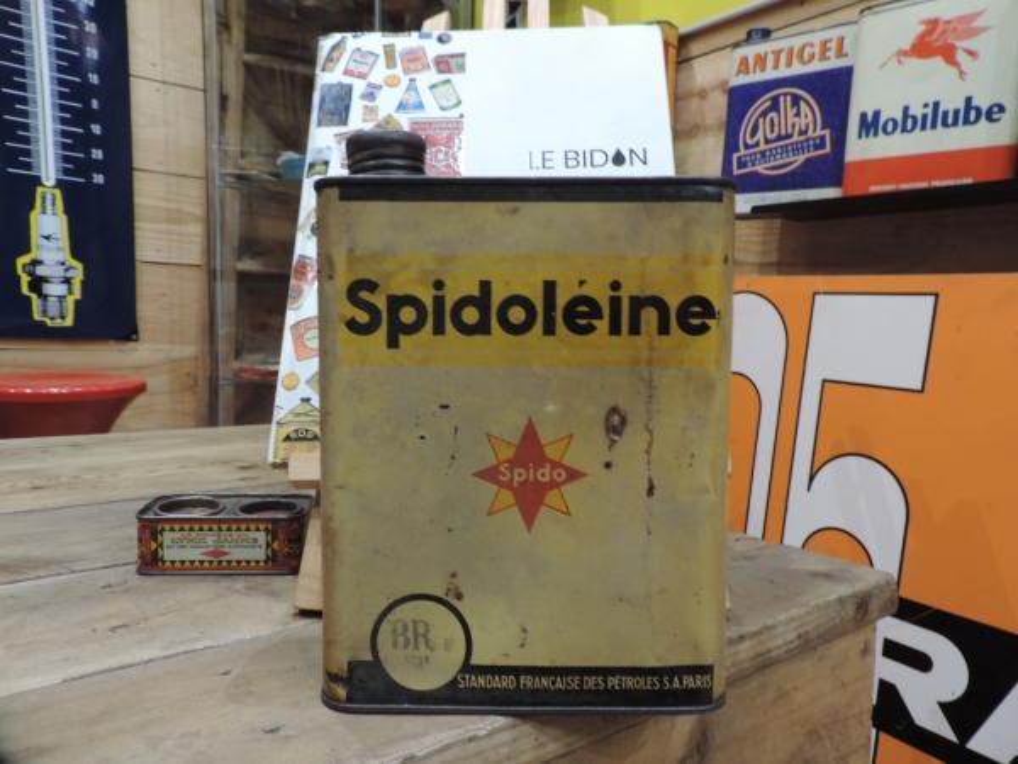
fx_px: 706
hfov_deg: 71.6
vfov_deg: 56.8
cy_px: 382
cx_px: 509
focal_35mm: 24
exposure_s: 1/15
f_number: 3
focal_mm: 4.3
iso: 400
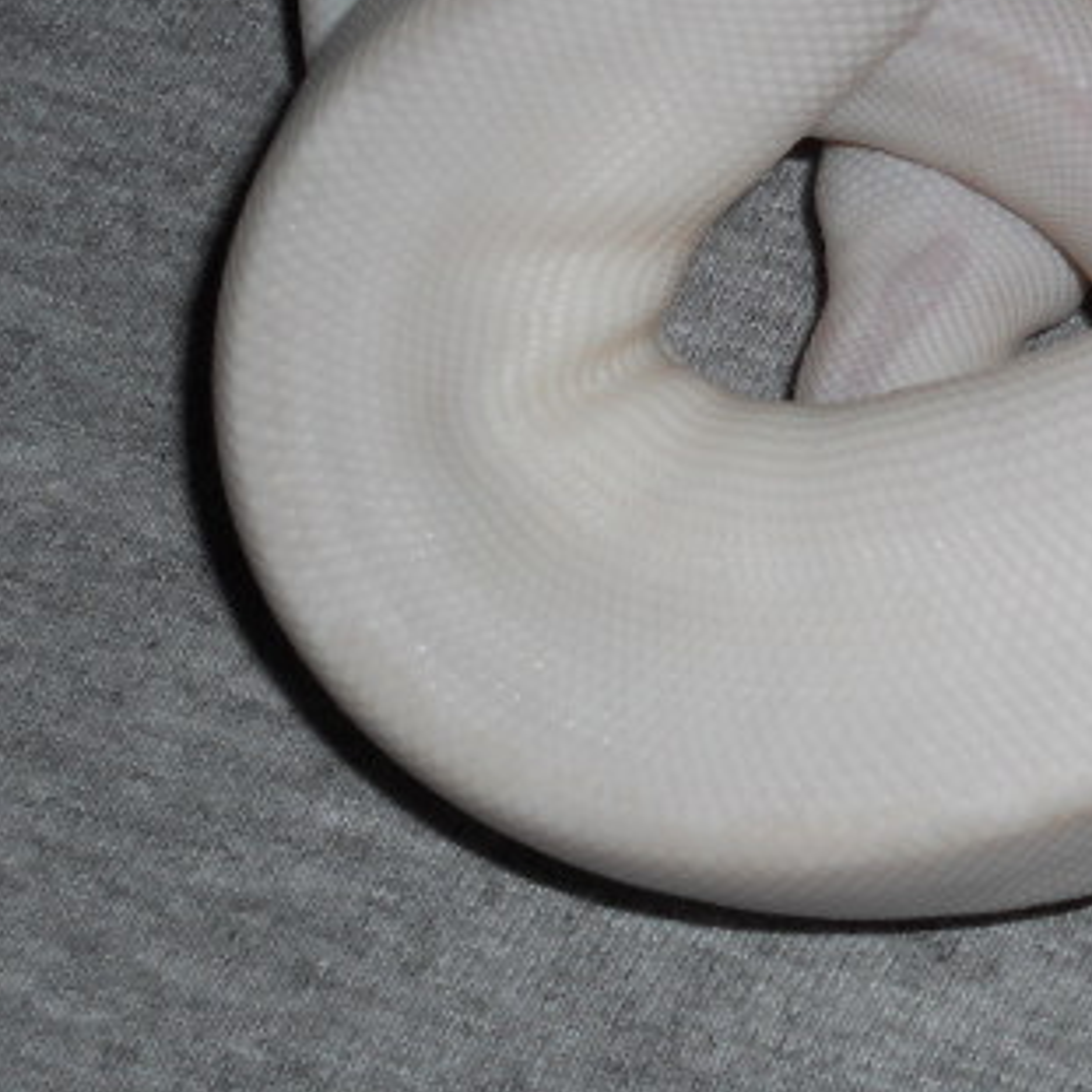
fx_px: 3319
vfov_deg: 18.7
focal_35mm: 93
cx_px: 1053
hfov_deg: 18.3
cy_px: 562
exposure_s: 1/25
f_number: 8.8
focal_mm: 5.8
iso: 80
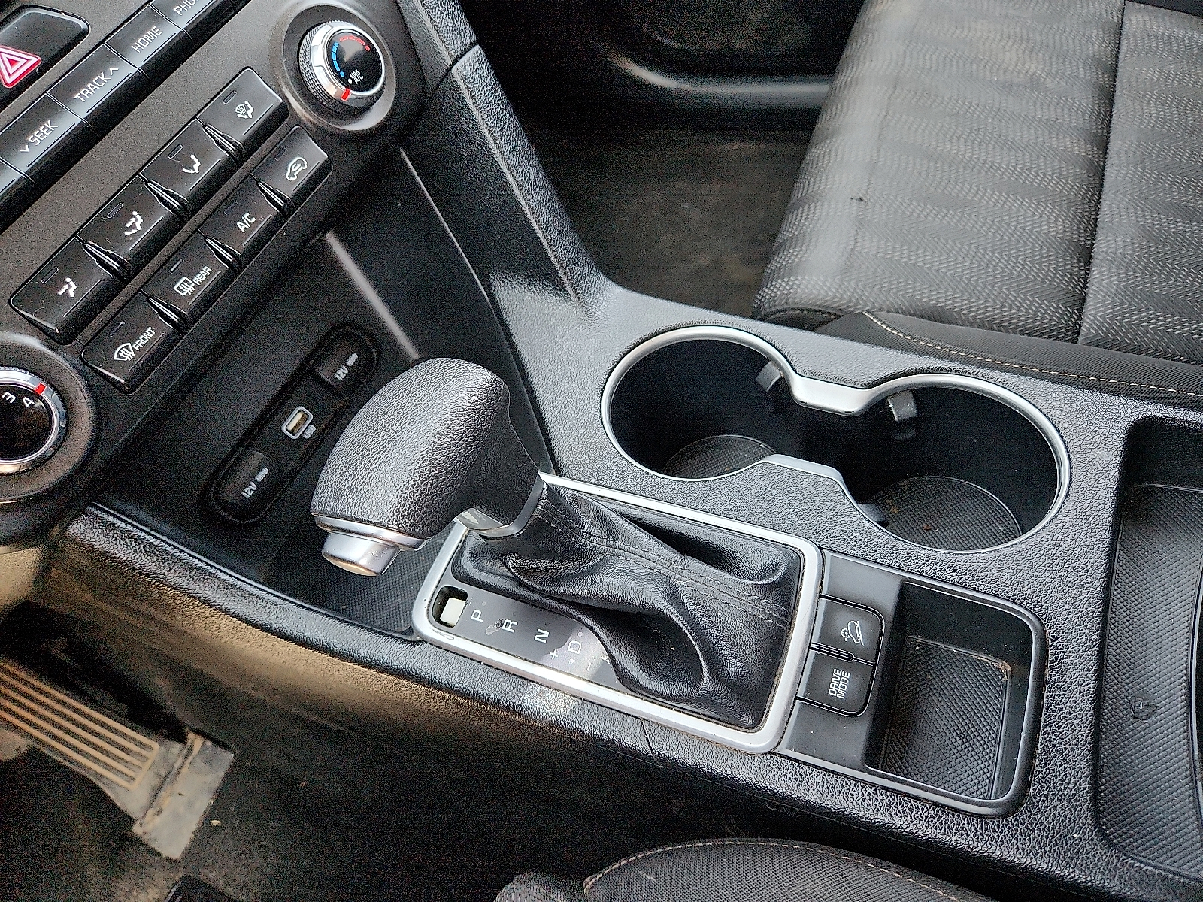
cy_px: 451
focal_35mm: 23
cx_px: 602
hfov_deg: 73.9
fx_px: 799
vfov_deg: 58.9
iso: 198
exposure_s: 1/59.2
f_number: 1.8
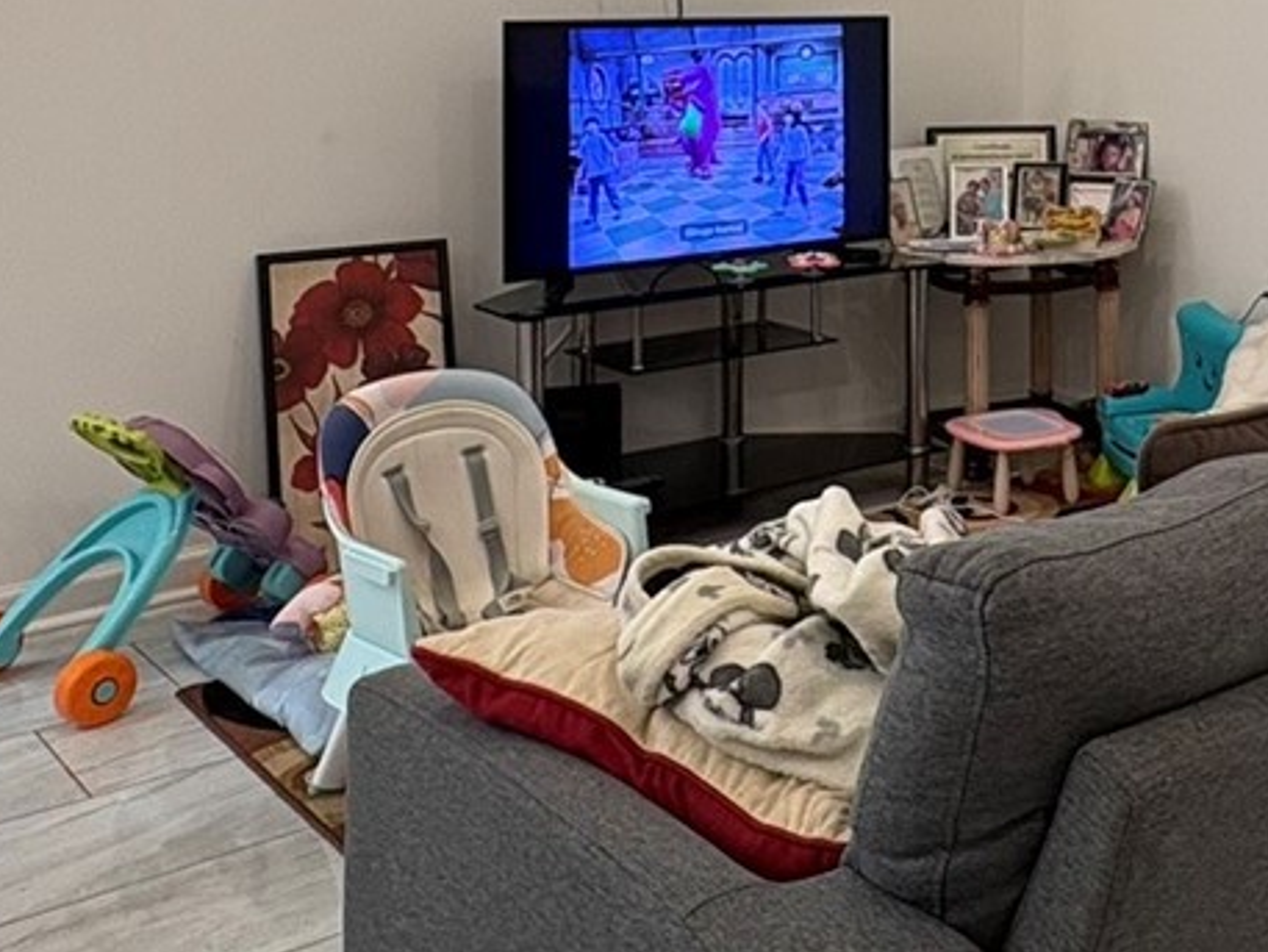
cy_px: 0
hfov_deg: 36.3
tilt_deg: -0.1
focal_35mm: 49
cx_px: 1157
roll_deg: +0.6
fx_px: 1795
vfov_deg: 27.9
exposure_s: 1/60
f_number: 2.2
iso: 125
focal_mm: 2.22
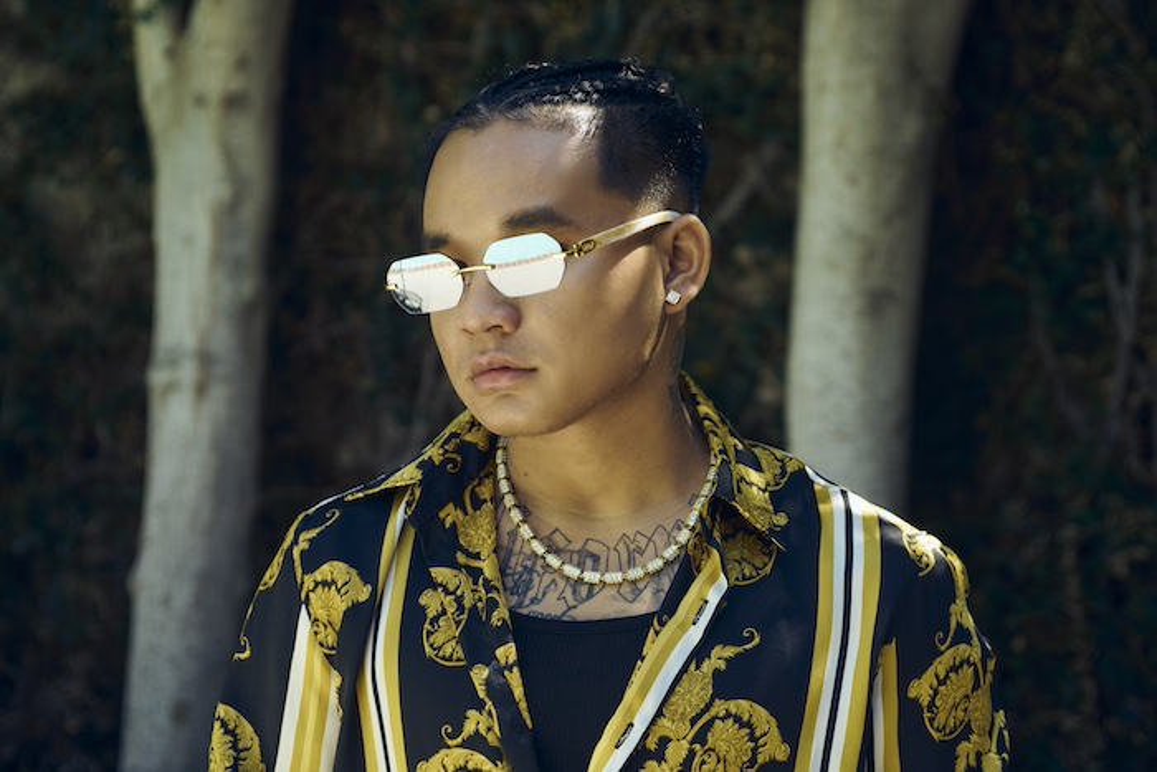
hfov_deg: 28.8
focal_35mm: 70
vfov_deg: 19.5
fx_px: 2250
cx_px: 578
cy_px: 386
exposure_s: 1/250
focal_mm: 70
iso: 250
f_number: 4
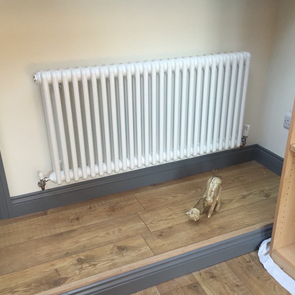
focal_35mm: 35
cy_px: 160
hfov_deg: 47.2
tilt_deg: -26.1
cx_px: 145
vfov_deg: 47.2
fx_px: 337
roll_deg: +1.7
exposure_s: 1/33
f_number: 2.2
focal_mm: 4.15
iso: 32
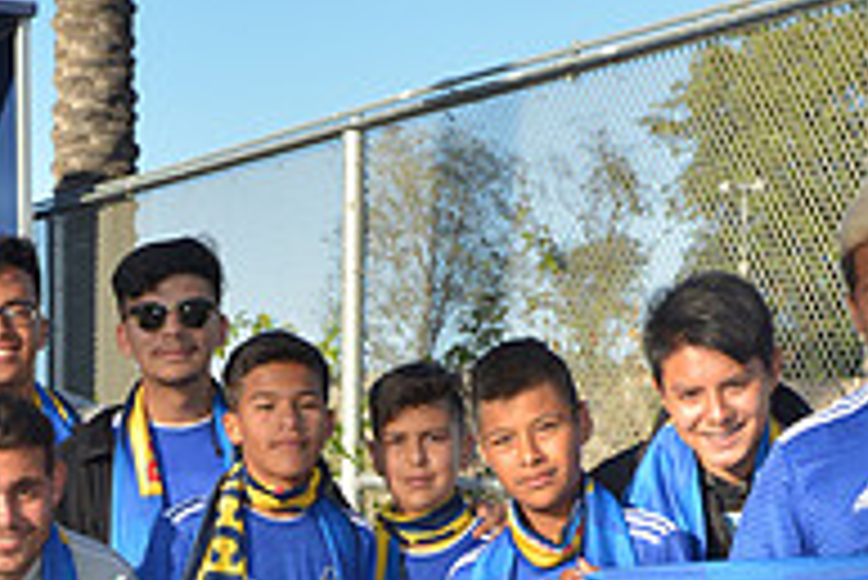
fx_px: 2244
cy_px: 731
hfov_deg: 21.6
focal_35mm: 93
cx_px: 184
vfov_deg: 14.2
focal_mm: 31
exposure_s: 1/400
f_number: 7.1
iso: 250
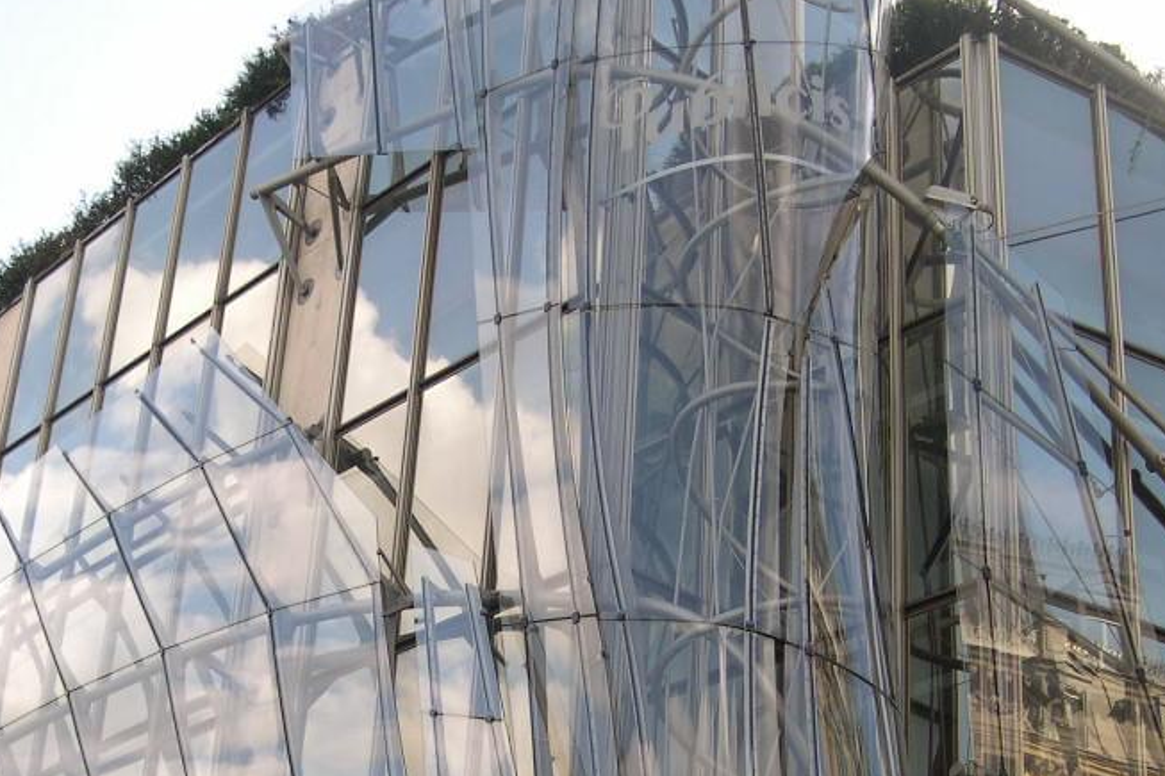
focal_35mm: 62
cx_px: 362
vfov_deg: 21.5
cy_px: 669
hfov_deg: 32.0
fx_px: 2006
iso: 100
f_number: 2.8
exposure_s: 1/570
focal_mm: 8
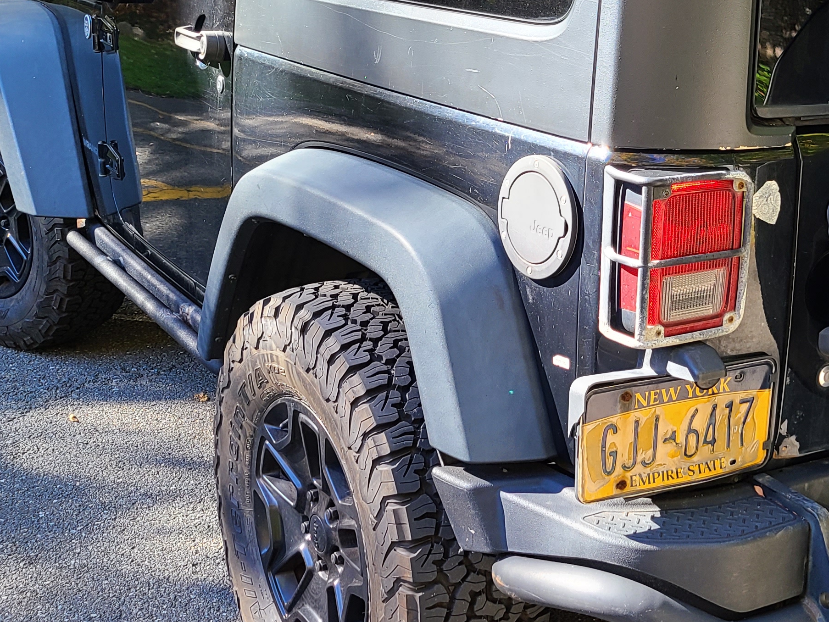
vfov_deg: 25.2
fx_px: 1389
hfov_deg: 32.7
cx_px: 596
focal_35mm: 58
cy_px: 229
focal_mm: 5.4
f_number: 1.8
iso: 50
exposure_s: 1/120
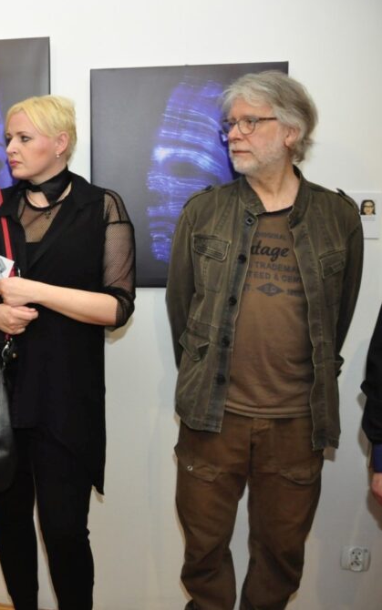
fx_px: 699
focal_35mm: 42
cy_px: 301
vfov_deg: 47.2
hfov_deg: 27.2
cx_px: -69
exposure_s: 1/125
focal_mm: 18
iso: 1000
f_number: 3.5
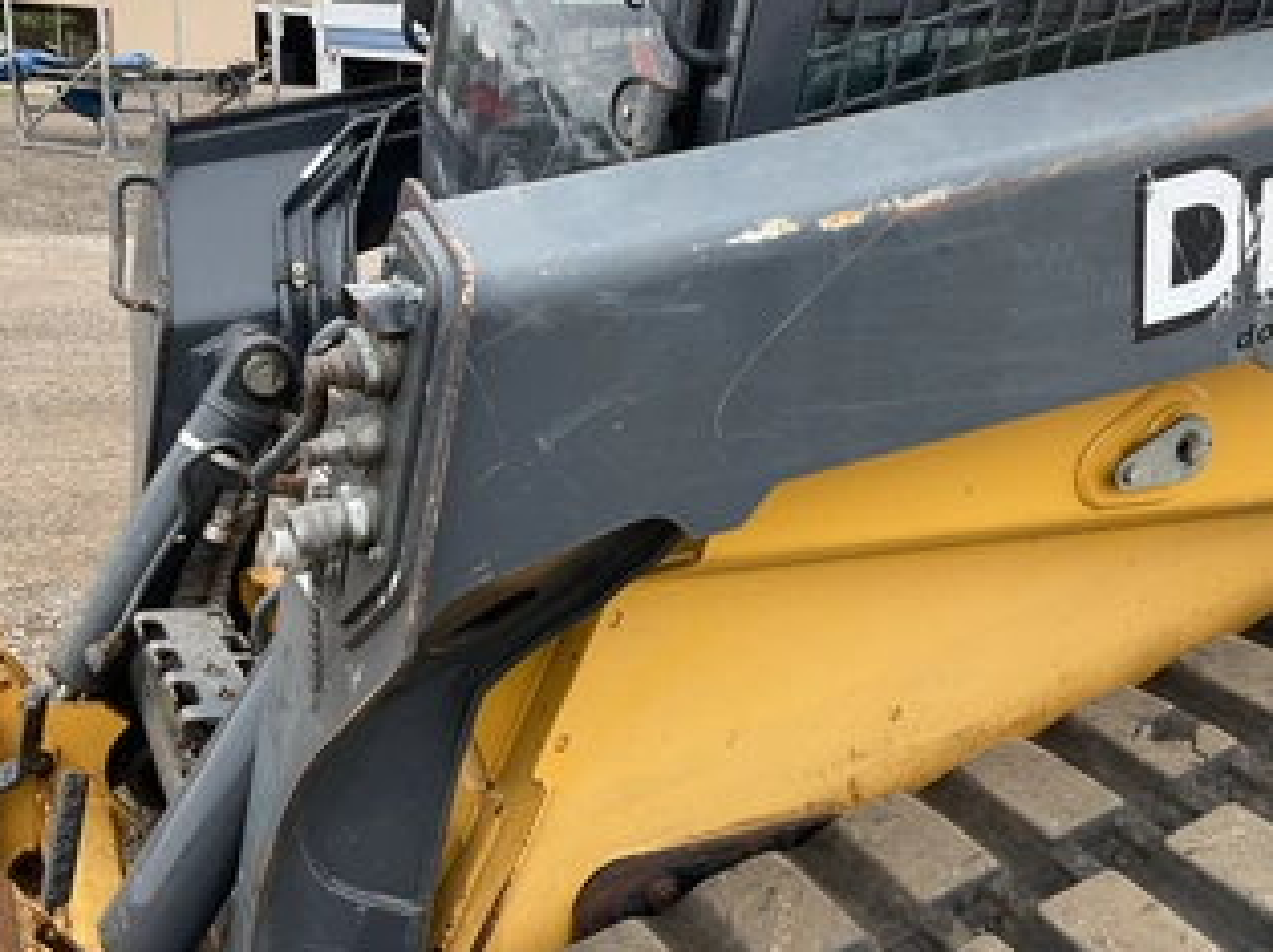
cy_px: 527
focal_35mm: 37
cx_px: 661
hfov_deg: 50.2
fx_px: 1360
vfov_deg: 38.6
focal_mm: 3
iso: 25
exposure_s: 1/257
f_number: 1.8
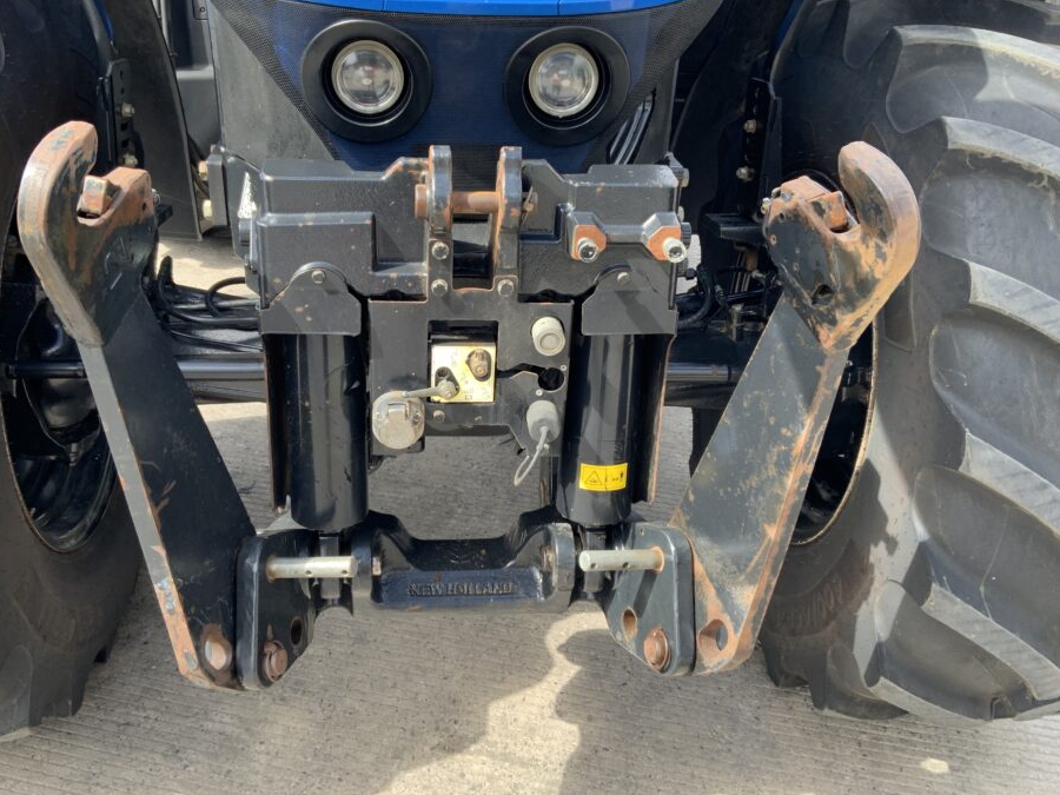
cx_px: 492
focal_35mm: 33
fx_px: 1011
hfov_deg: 55.3
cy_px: 385
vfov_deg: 42.9
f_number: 1.8
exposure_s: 1/122
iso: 20
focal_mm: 3
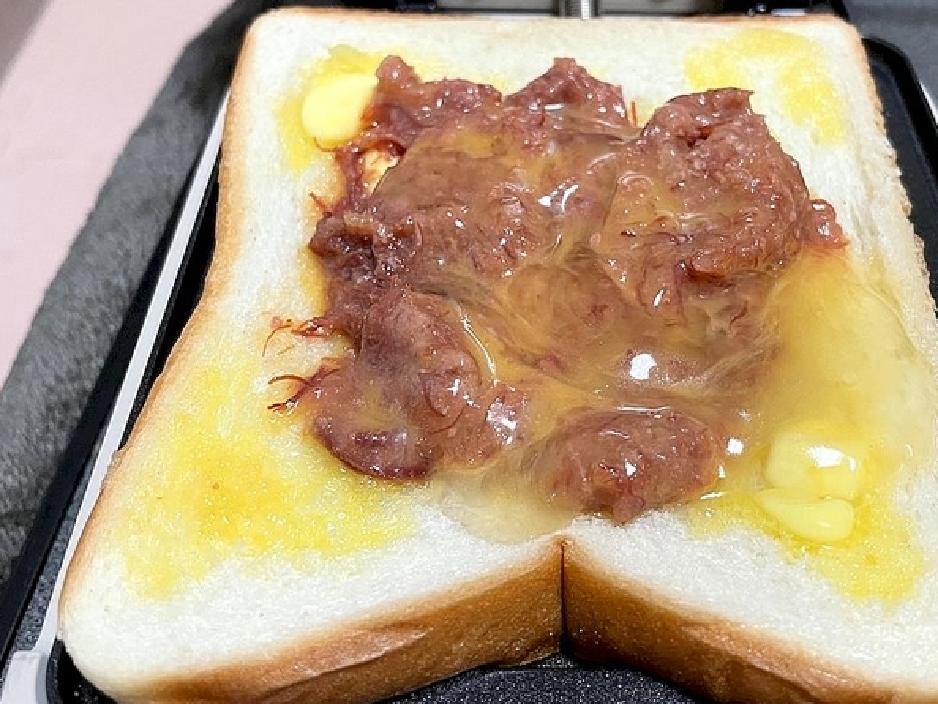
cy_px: 278
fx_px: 949
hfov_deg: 52.3
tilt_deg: -47.9
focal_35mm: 35
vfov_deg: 40.5
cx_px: 554
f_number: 1.6
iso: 100
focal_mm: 4.2
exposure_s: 1/50
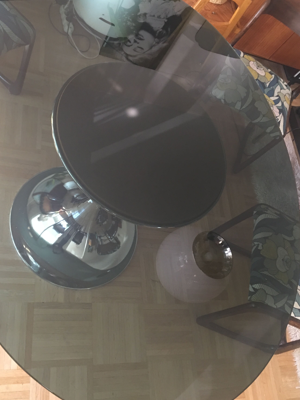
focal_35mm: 34
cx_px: 142
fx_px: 393
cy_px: 195
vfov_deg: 54.0
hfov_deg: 41.8
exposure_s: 1/10
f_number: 2.2
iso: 100
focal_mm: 4.15
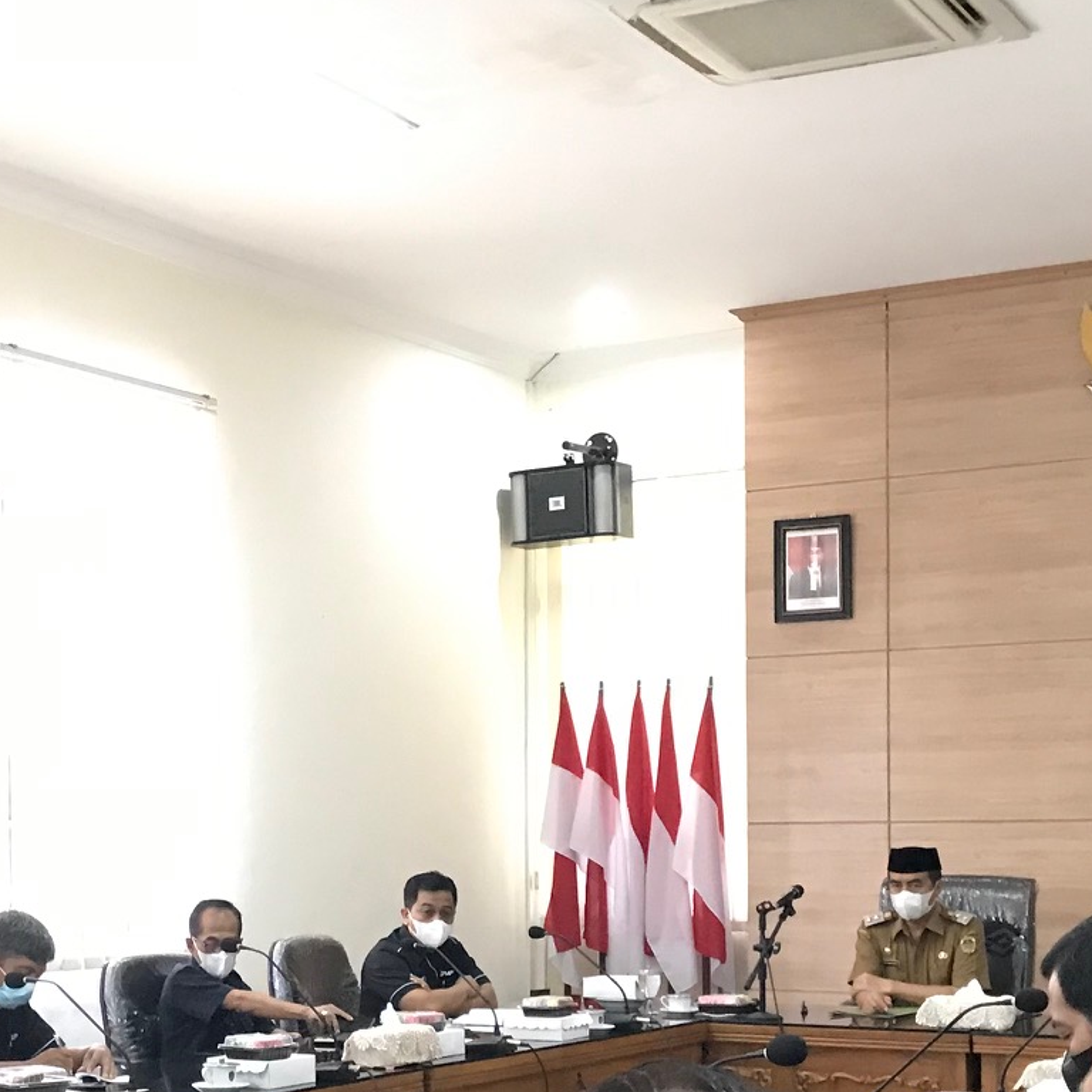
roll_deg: +0.3
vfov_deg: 26.0
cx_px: 357
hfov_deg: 26.3
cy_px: 863
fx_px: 2320
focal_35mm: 65
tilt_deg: +0.8
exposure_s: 1/17
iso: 100
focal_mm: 3.99
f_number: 1.8
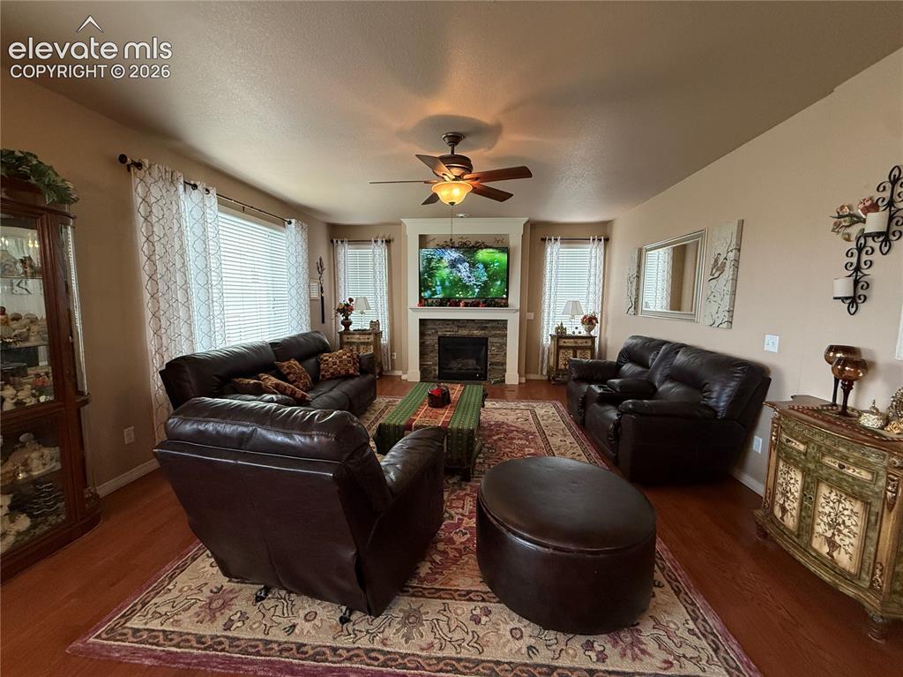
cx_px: 452
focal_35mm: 14
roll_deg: -0.7
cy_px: 338
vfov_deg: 85.6
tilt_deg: -4.9
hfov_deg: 102.1
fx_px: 365
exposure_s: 1/120
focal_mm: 2.22
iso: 320
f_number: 2.2
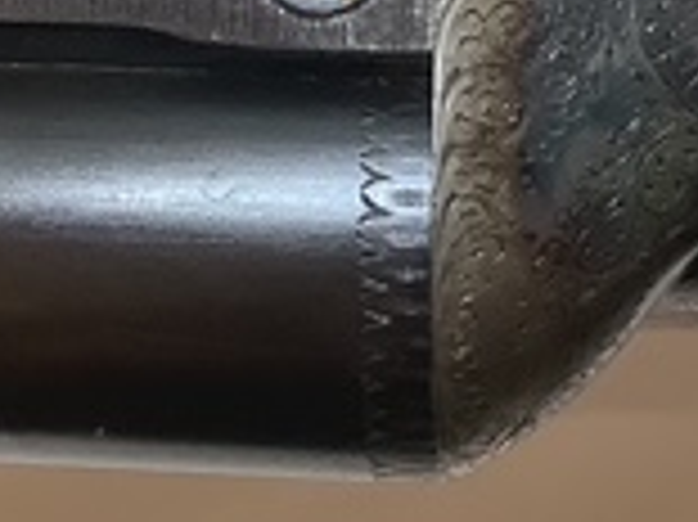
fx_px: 2579
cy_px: -27
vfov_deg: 11.4
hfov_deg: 15.4
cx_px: 450
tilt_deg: -80.7
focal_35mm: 128
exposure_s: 1/60
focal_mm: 3.3
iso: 100
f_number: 2.4
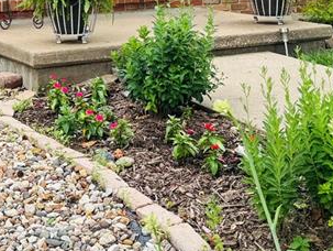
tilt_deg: +0.8
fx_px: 780
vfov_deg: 17.1
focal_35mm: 81
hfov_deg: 23.2
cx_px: 12
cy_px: -80
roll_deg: +3.0
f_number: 1.78
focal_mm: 6.76
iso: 80
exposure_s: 1/318
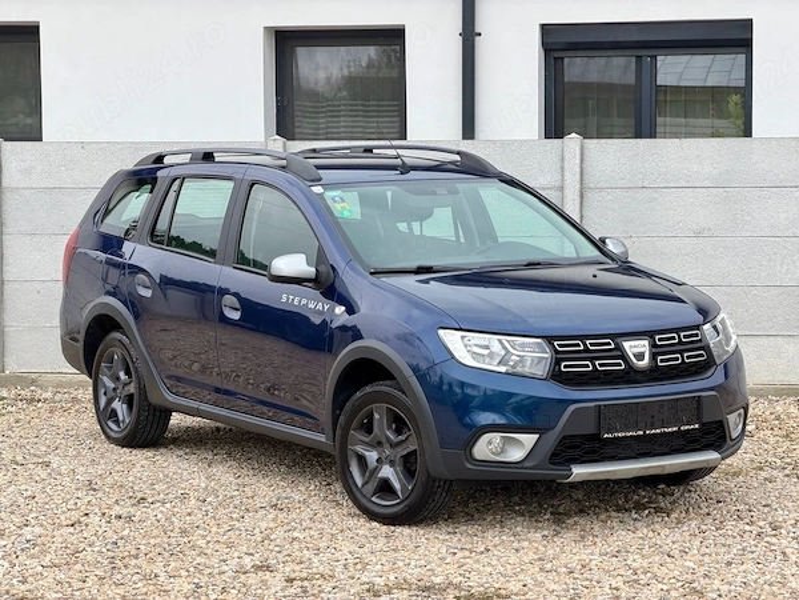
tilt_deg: -4.1
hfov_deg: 19.6
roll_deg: +0.5
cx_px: 400
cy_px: 300
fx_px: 2308
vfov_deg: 14.8
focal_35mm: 100
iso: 50
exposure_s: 1/246
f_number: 2.8
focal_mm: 16.89
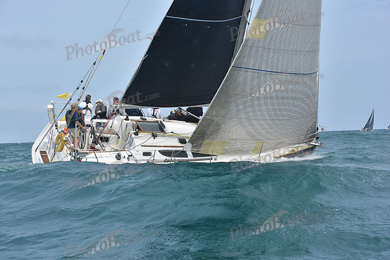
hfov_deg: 28.8
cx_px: 195
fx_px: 758
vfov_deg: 19.5
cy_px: 130
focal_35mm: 70
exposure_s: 1/800
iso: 250
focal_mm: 70
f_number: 9
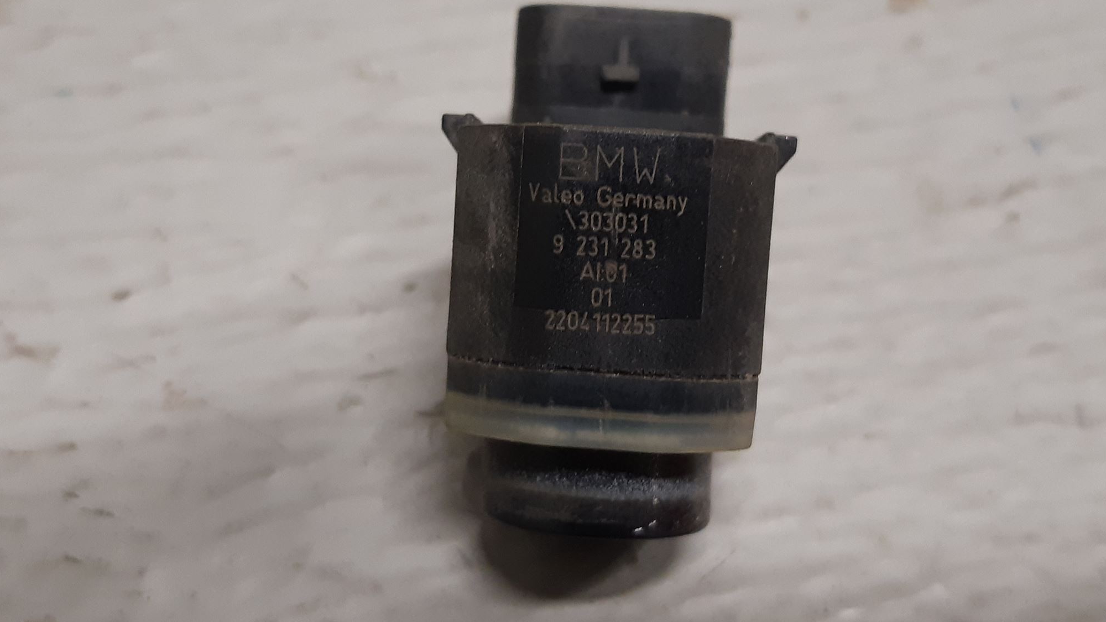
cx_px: 564
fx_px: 850
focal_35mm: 29
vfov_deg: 40.1
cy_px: 279
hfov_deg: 66.1
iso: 160
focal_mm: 3.93
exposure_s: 1/50
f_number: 1.7
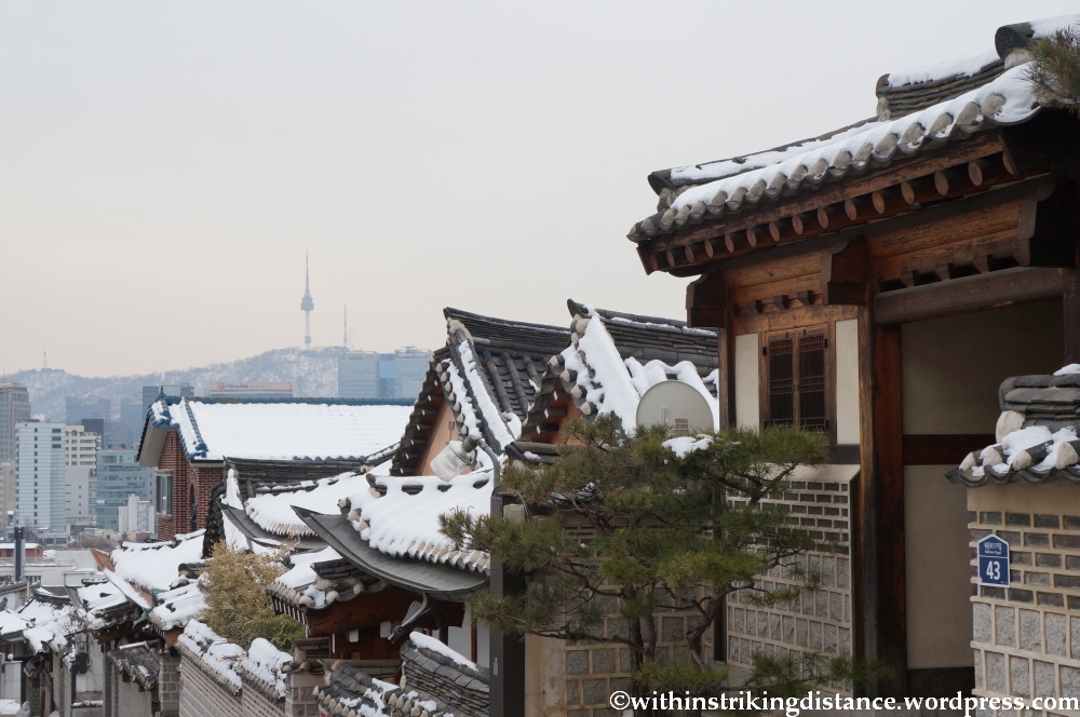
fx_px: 1798
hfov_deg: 33.4
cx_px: 540
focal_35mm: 60
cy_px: 358
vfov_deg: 22.6
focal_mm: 40
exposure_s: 1/400
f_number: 8
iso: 200
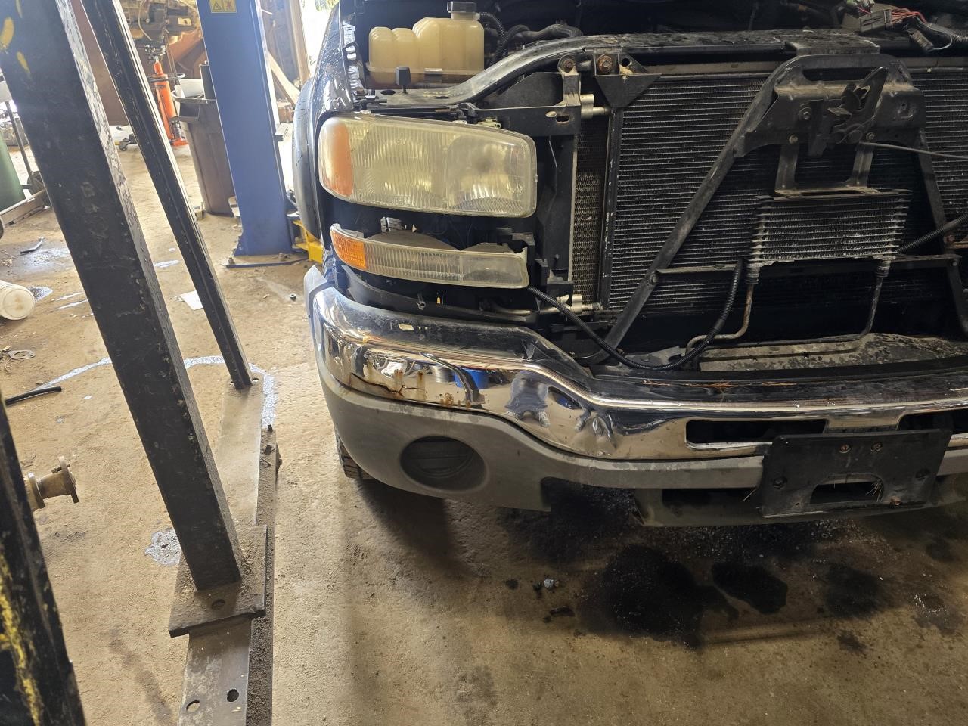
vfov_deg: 58.9
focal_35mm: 23
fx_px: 643
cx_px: 484
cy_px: 363
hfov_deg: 73.9
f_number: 1.7
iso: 250
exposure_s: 1/120
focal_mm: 6.3
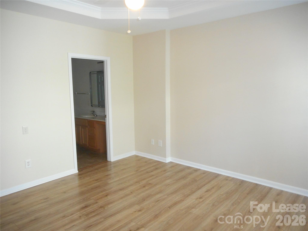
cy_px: 116
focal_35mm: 25
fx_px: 222
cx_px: 154
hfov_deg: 69.4
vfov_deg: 54.9
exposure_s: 1/25
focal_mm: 4.5
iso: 400
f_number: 3.7
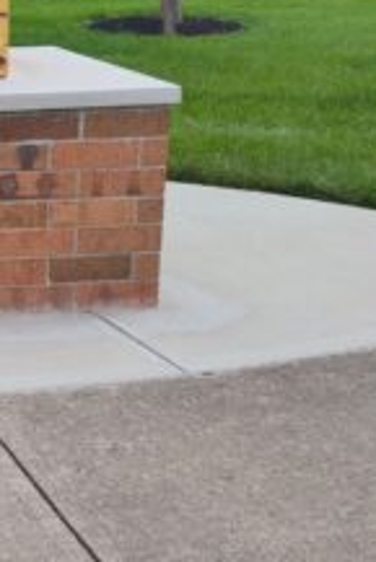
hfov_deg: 16.9
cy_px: 129
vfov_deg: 29.9
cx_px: -306
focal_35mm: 66
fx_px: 1032
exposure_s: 1/2214
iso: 100
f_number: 1.8
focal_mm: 5.56
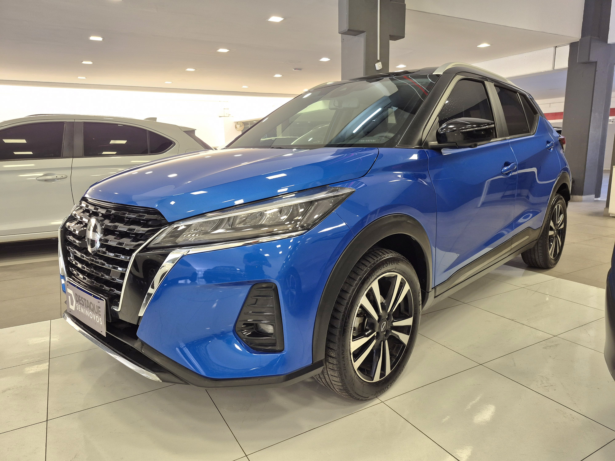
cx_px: 308
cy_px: 230
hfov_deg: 73.9
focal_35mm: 23
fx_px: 409
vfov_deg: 58.9
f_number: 1.8
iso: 80
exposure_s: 1/61.3
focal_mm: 5.4
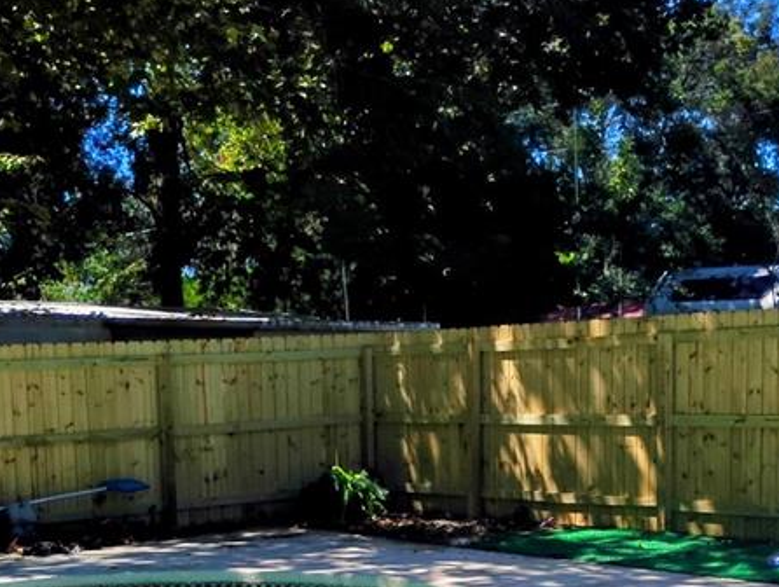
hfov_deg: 30.2
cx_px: 383
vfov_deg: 22.2
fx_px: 1443
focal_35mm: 64
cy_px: 575
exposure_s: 1/1072
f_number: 1.8
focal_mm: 4.26
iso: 100
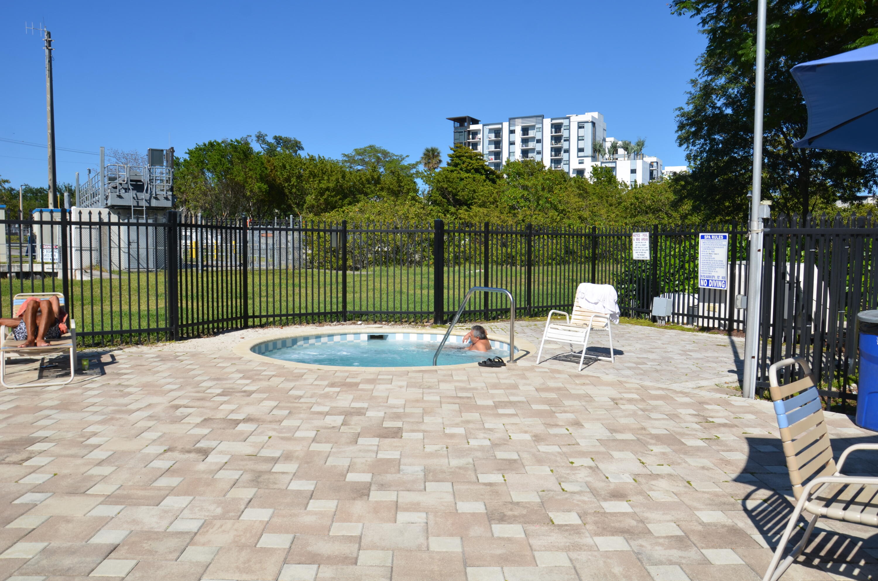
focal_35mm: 27
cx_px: 439
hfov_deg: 67.5
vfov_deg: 47.7
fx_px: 657
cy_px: 290
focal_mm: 18
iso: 100
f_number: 9
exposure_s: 1/320
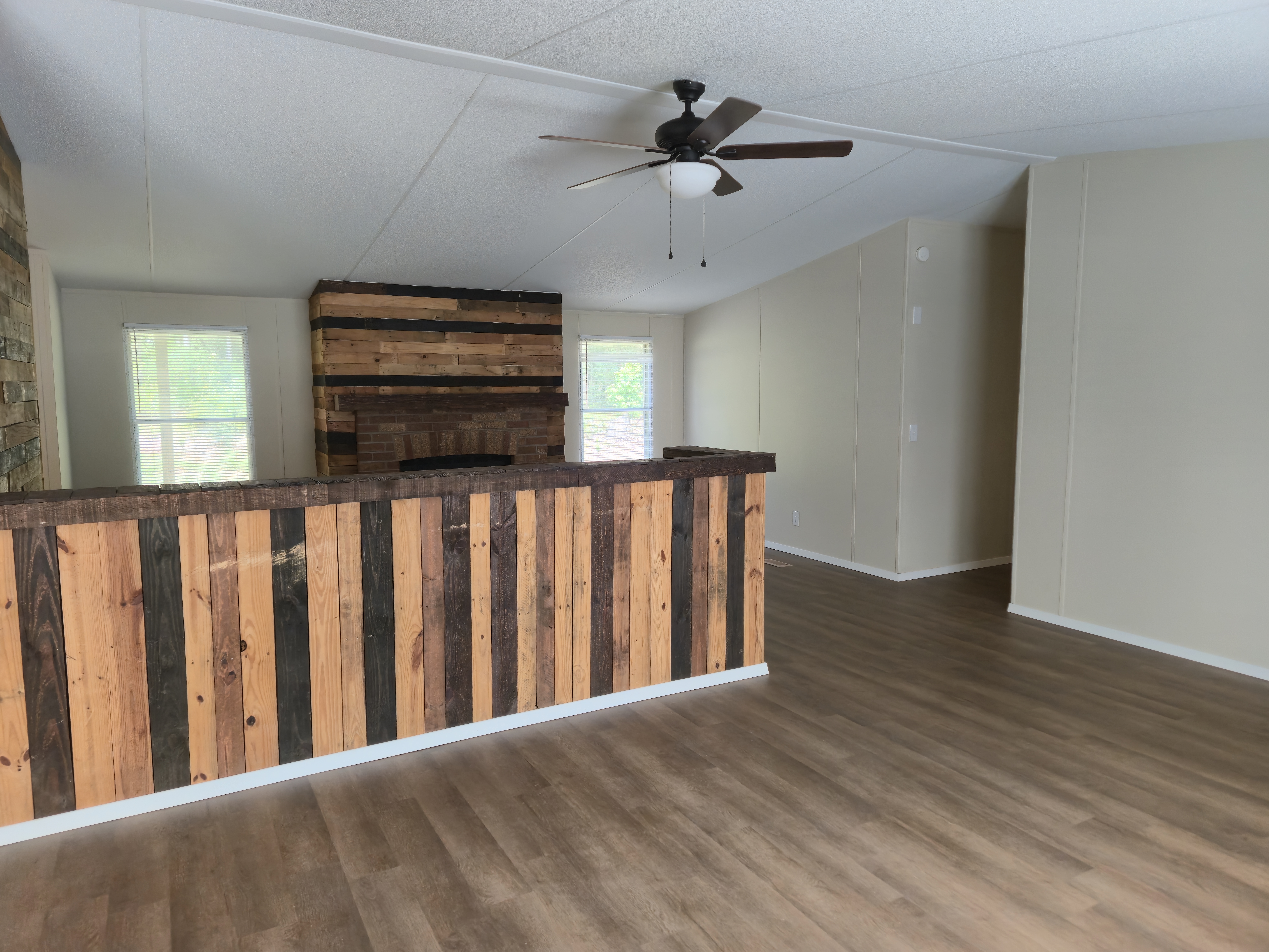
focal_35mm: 23
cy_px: 476
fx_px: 843
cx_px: 634
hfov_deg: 73.9
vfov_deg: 58.9
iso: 100
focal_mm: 5.4
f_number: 1.8
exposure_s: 1/60
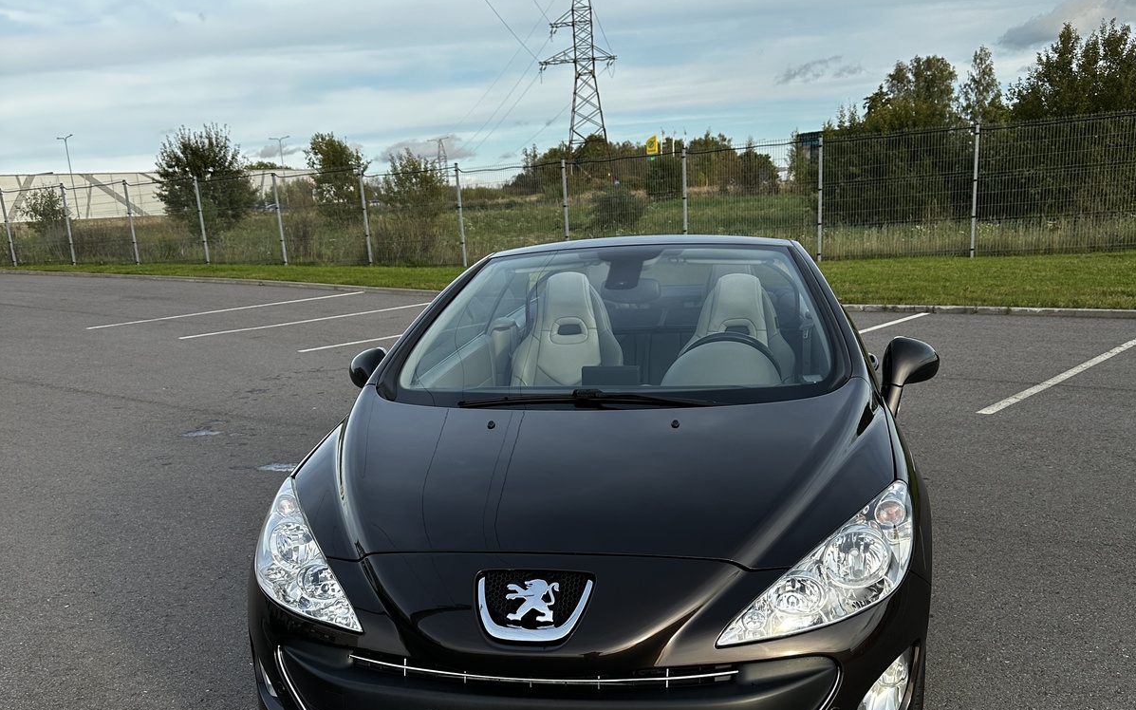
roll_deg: +3.7
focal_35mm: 34
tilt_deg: -15.4
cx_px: 568
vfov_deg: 36.3
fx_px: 1053
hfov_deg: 56.7
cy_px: 541
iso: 80
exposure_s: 1/1144
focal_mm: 6.86
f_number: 1.78
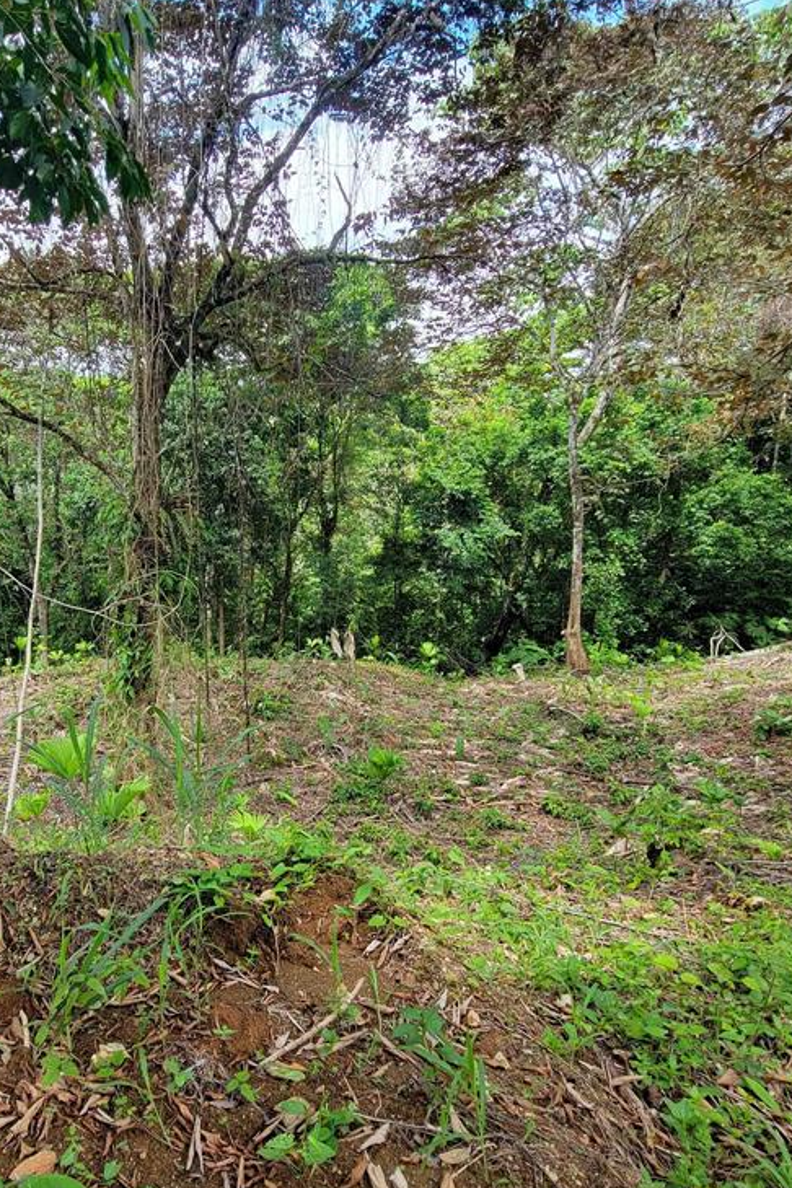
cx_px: 264
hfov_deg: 62.9
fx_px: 627
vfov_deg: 86.9
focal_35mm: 19
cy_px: 606
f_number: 2.2
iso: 50
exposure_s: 1/279
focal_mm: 2.2
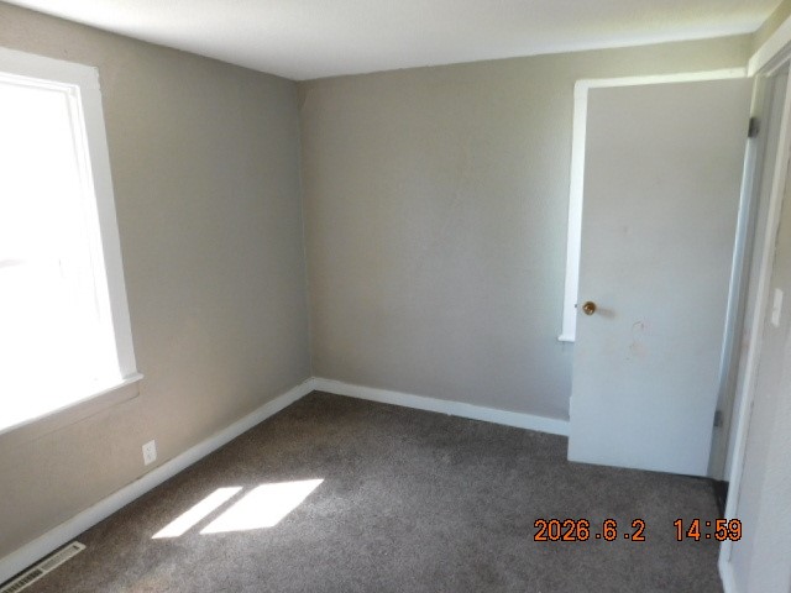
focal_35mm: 23
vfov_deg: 58.9
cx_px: 396
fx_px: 526
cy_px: 296
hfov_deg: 73.9
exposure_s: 1/40
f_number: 3
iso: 125
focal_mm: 4
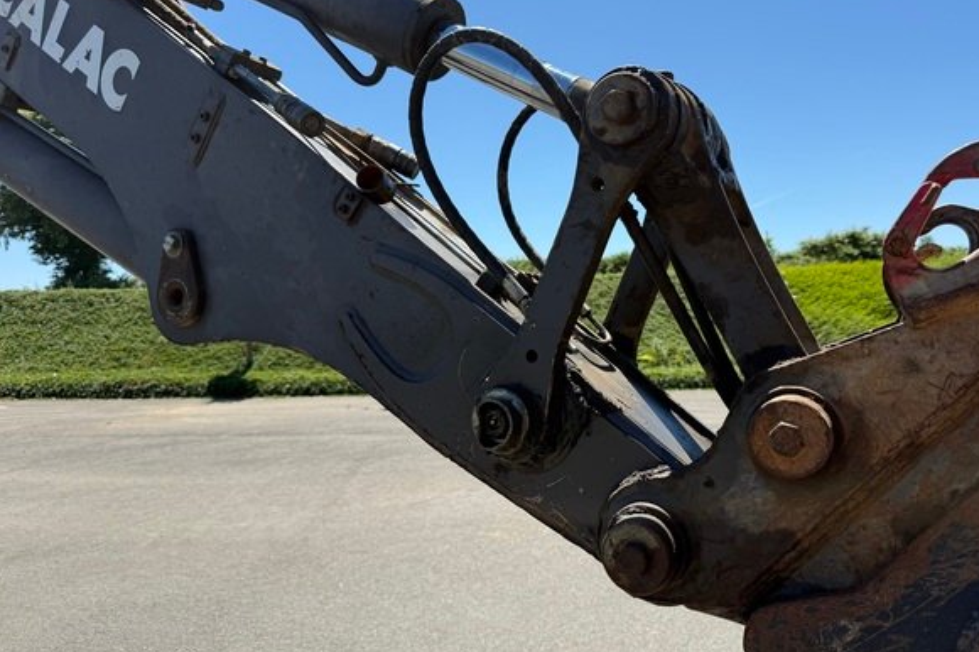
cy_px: 316
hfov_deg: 65.3
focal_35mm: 28
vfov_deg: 46.3
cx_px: 547
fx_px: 761
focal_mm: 6.76
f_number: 1.78
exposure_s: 1/3584
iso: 80
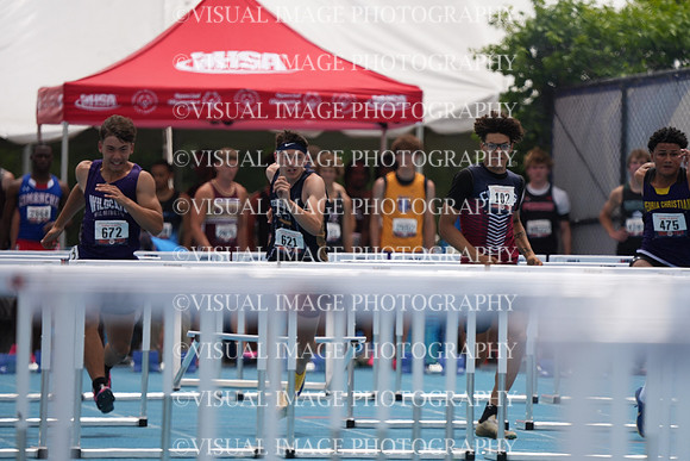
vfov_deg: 2.3
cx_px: 345
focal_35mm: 600
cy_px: 230
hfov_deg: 3.4
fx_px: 11502
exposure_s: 1/3200
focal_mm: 600
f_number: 6.3
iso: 500
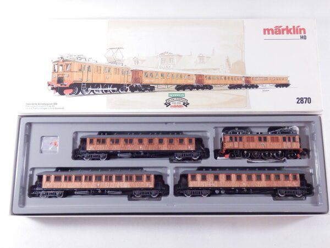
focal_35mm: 37
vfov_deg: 38.7
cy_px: 124
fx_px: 353
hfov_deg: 50.1
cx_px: 165
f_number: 3.6
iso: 800
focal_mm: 6.6
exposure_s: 1/160
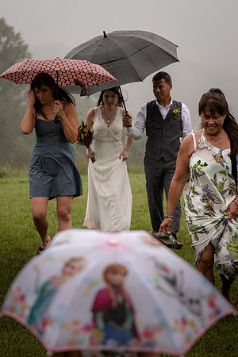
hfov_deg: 7.8
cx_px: 118
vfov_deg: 11.7
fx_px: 1735
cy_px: 159
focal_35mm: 175
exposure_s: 1/8000
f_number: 2.8
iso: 640
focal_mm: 70
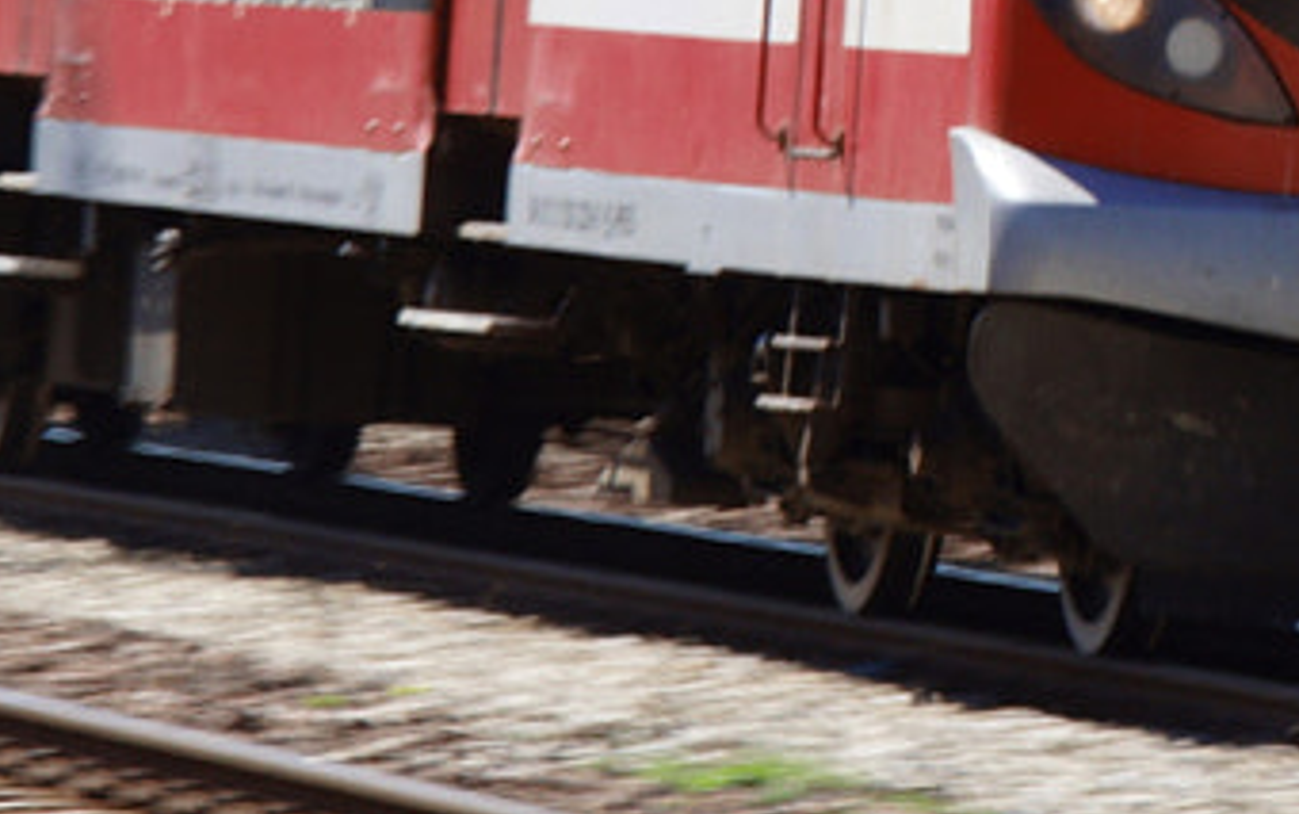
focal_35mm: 719
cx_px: 1914
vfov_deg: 1.8
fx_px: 25471
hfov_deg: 2.9
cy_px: -332
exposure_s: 1/40
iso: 100
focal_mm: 100
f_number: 16
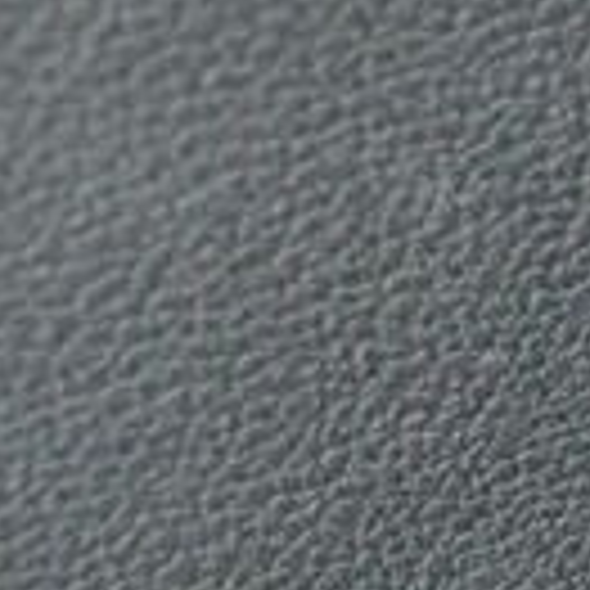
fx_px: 4088
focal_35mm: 212
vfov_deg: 8.3
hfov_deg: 7.9
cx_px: 1216
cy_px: 270
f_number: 4.2
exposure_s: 1/15
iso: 12800
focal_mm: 34
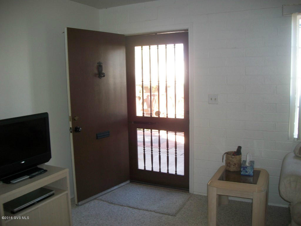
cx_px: 150
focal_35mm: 32
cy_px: 113
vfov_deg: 44.2
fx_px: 278
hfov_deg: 56.8
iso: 80
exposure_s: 1/30
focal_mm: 5.7
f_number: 2.9
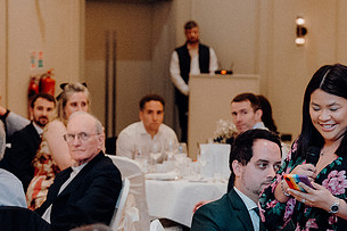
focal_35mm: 200
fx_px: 1927
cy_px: 187
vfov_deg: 6.9
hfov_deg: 10.2
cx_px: 323
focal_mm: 70
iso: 3200
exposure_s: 1/160
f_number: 3.5
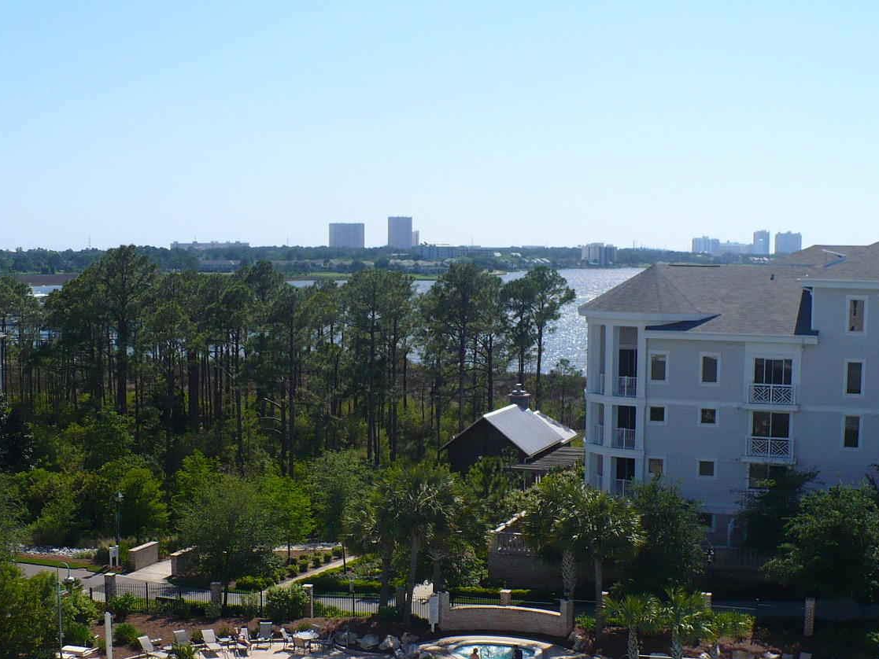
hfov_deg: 36.1
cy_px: 471
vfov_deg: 27.3
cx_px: 475
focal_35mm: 53
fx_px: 1346
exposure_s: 1/250
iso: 100
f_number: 8
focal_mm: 6.1
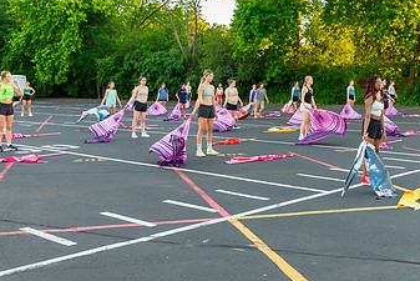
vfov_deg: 27.5
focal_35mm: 49
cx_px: 252
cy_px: 110
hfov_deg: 40.1
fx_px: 572
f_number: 9
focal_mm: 24
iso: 1250
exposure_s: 1/250
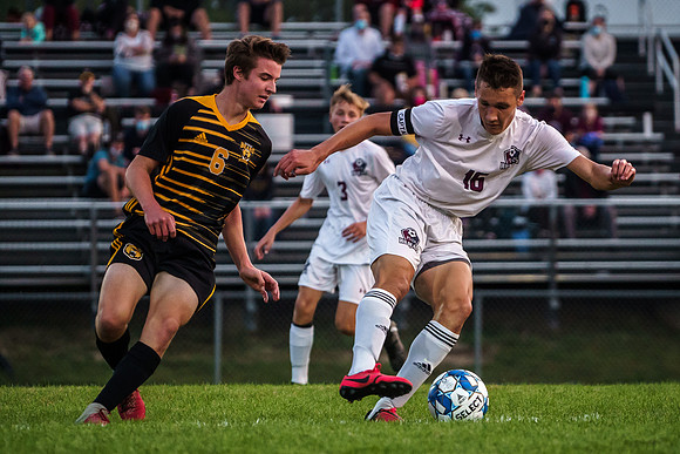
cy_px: 179
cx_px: 410
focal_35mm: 339
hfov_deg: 6.1
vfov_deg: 4.1
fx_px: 6409
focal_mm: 200
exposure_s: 1/1600
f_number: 4
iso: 3200
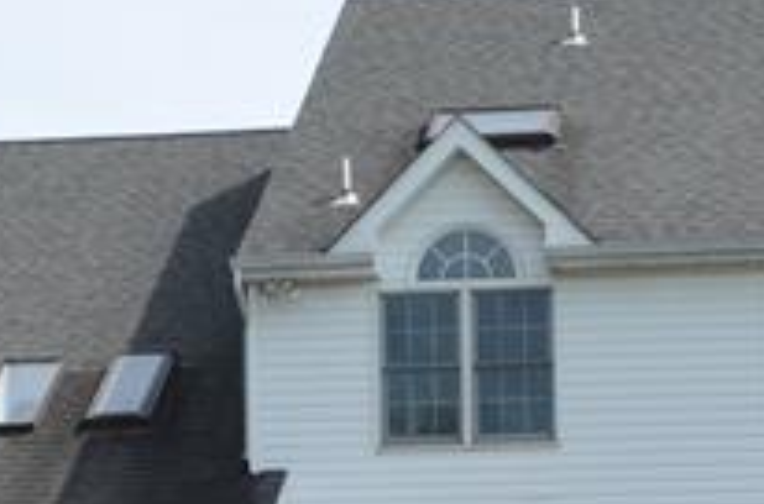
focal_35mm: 143
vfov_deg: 9.3
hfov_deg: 14.4
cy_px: 724
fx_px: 3026
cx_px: 480
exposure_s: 1/250
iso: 125
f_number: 8
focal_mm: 18
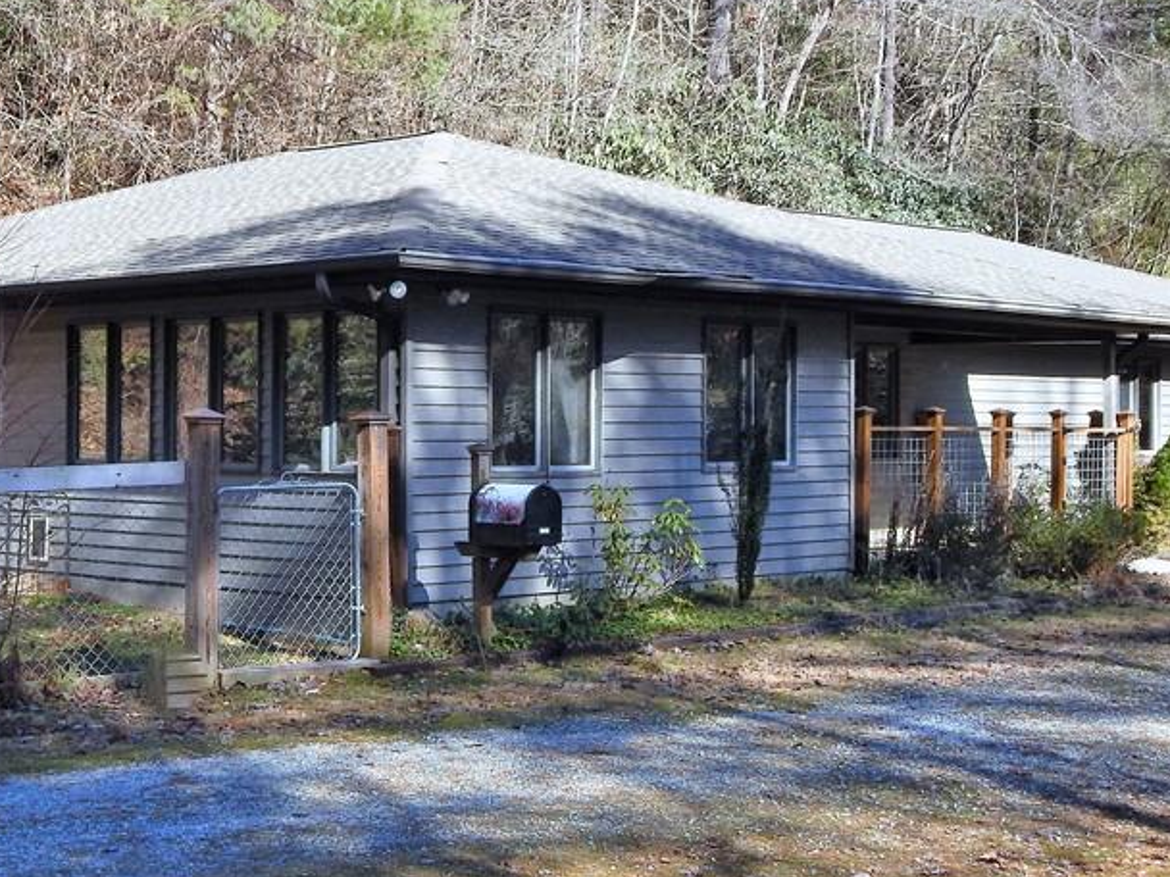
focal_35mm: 64
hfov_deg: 30.2
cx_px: 470
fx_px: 2163
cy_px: 404
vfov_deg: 22.9
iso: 125
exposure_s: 1/640
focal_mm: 6.8
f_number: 3.4
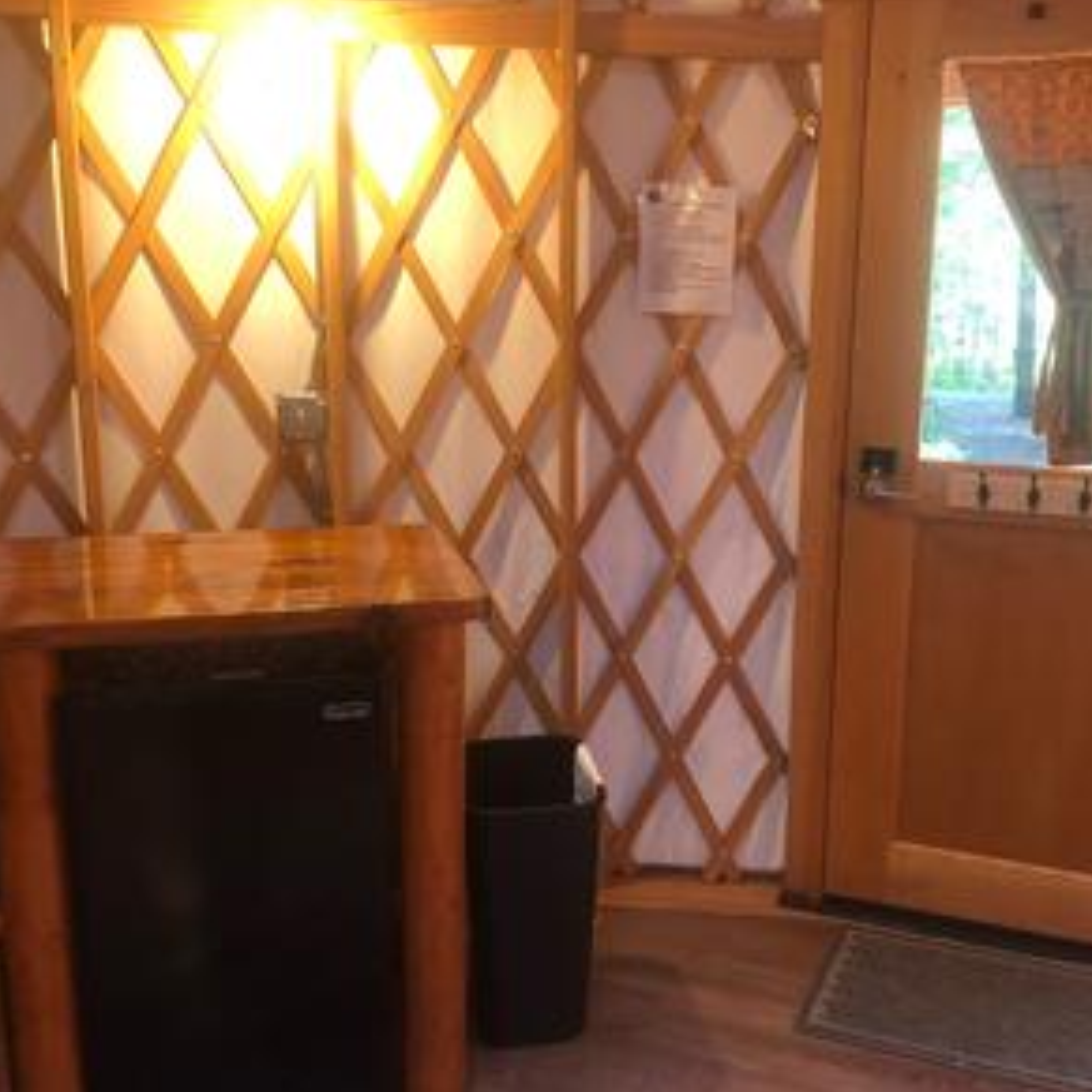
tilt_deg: -9.7
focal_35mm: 34
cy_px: 552
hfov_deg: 48.1
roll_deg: -2.3
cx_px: 672
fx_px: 1213
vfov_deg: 48.4
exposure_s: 1/15
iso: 64
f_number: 1.8
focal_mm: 3.99
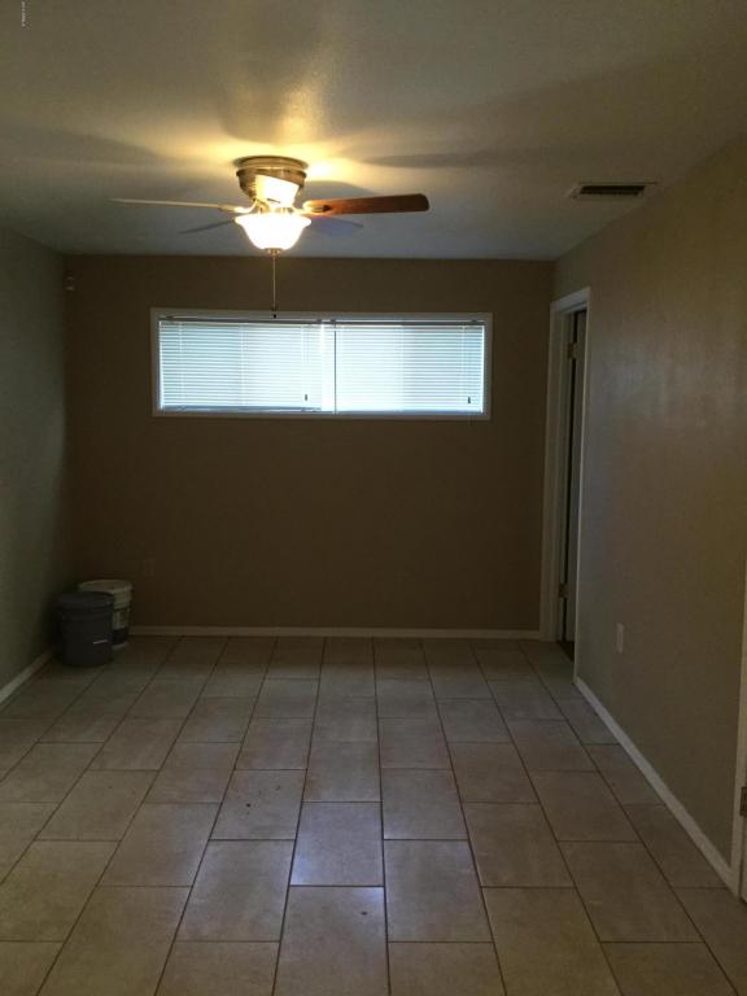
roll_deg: -0.5
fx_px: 892
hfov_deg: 45.4
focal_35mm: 31
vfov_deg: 58.4
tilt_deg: -5.7
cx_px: 374
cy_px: 498
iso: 125
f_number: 2.4
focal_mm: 3.3
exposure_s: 1/30
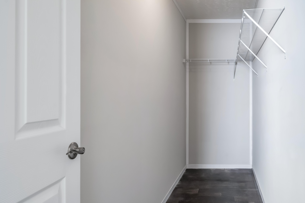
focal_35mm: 24
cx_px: 152
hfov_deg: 73.7
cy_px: 102
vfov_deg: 53.1
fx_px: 203
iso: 1250
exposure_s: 1/60
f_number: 9
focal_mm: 24
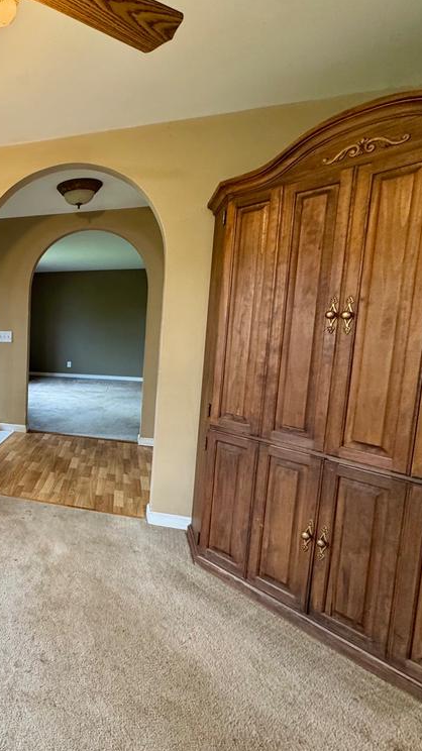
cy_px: 367
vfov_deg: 83.8
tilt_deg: -6.7
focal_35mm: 21
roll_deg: -0.5
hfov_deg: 42.4
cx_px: -40
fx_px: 418
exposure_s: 1/60
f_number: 2.2
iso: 250
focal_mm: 2.22
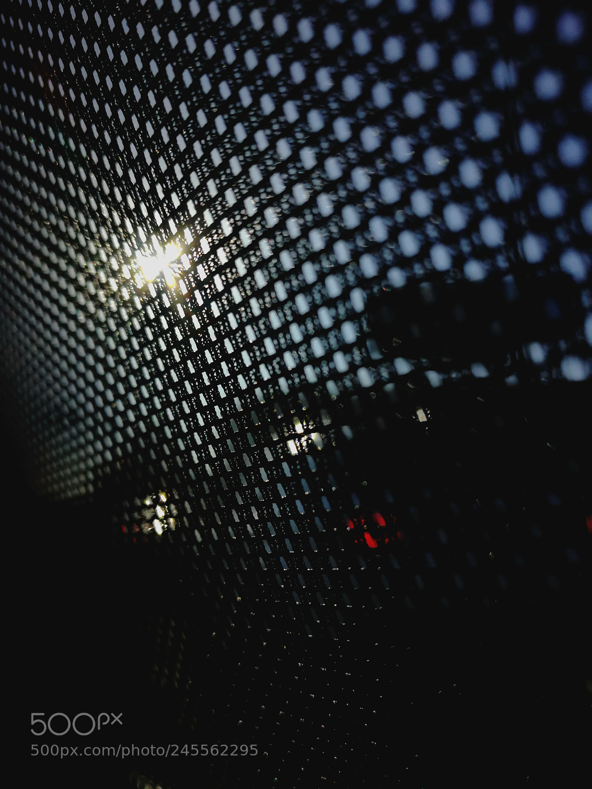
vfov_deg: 65.3
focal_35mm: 27
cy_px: 394
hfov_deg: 51.4
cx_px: 296
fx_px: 616
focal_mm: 3.95
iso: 100
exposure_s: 1/900
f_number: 2.2
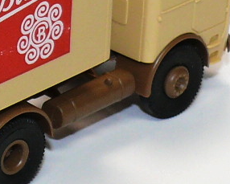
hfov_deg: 6.8
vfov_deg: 5.7
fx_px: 1859
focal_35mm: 273
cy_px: 94
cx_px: -228
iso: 100
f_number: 4
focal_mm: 9.1
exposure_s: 1/30
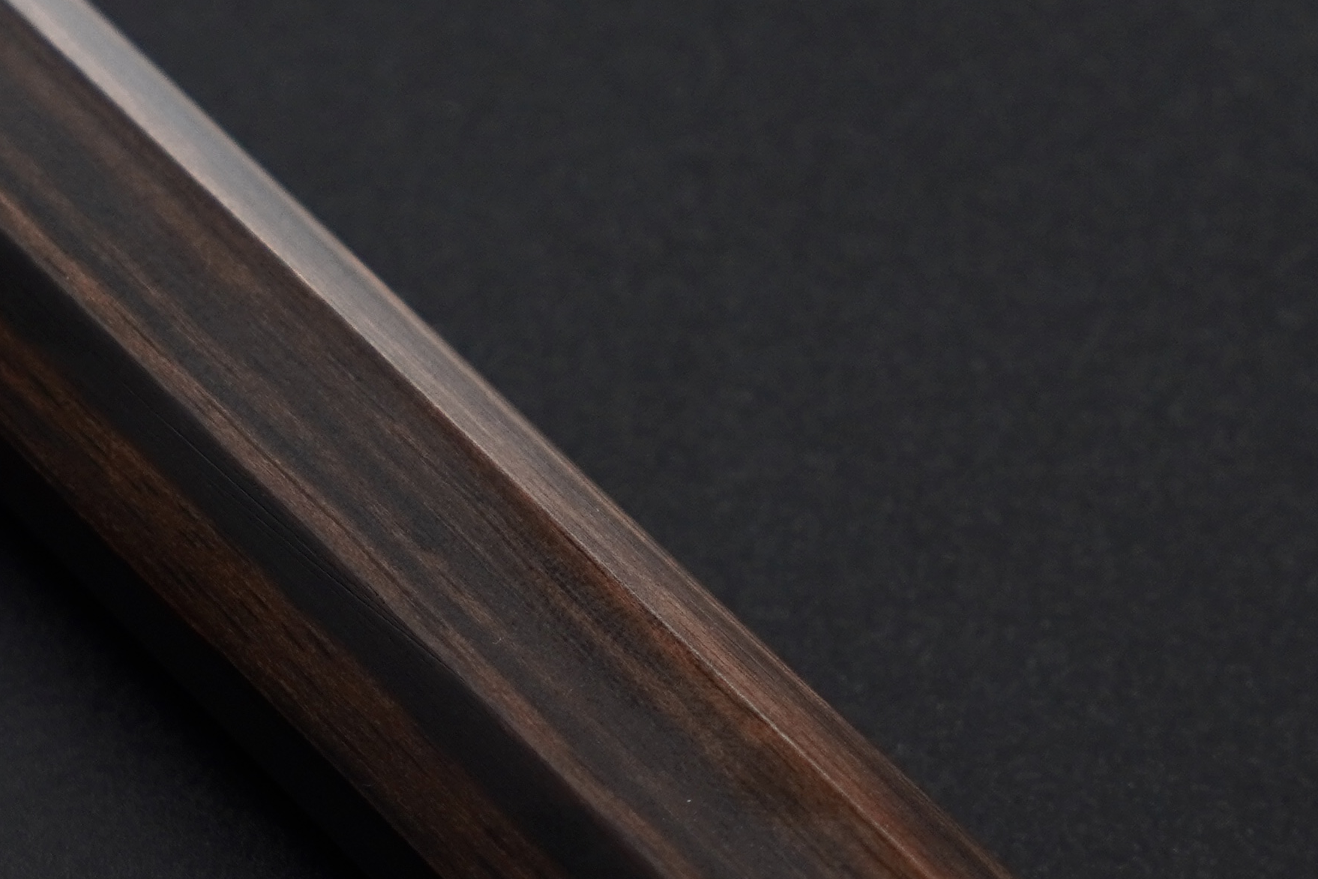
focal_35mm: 201
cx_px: 543
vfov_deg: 6.8
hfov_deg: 10.2
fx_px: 7367
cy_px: 758
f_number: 3.5
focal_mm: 39.3
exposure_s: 1/160
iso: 320
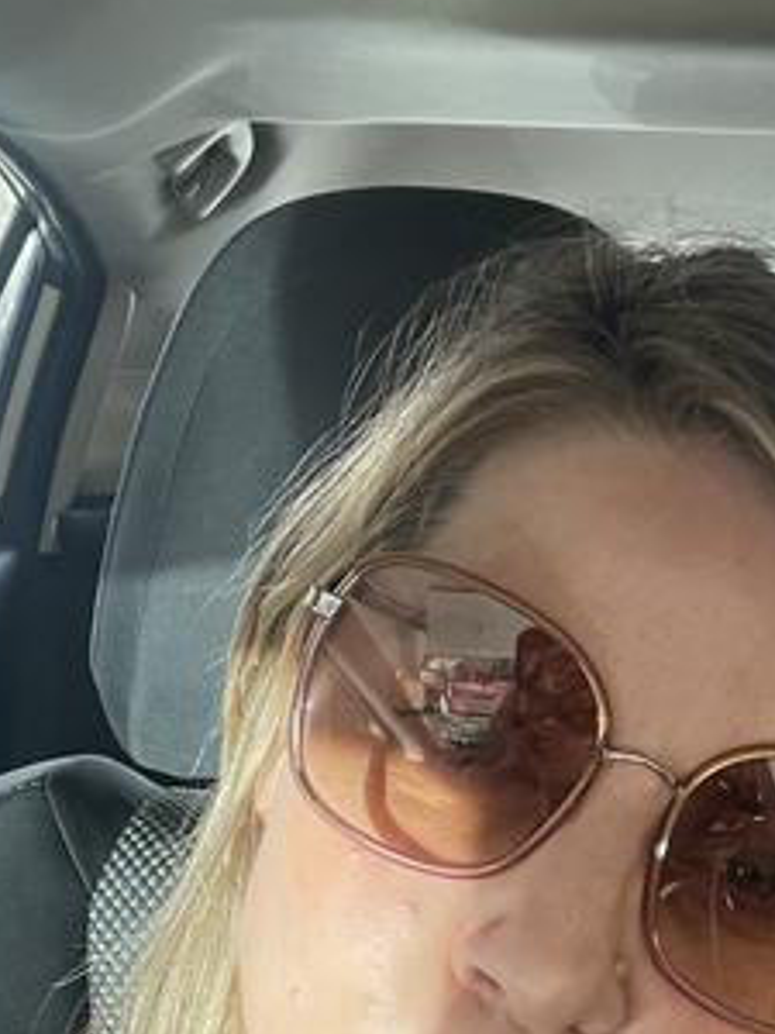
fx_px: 1791
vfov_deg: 30.4
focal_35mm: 60
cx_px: 455
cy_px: 979
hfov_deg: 24.4
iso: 160
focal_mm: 2.71
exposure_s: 1/60
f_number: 2.2
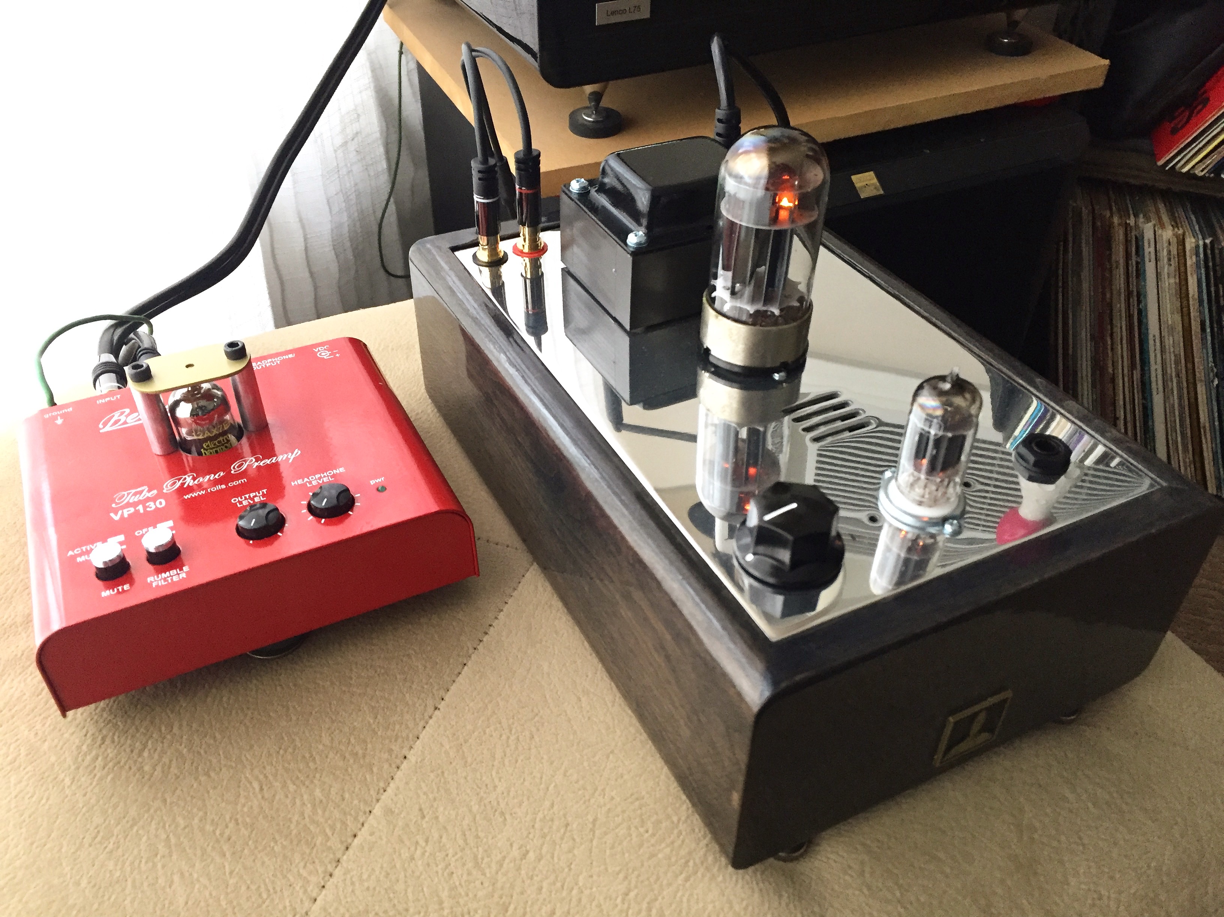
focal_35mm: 29
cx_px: 612
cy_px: 458
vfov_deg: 48.2
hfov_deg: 61.7
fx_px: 1025
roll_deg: -4.1
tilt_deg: -41.0
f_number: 2.2
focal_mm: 4.15
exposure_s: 1/20
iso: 250
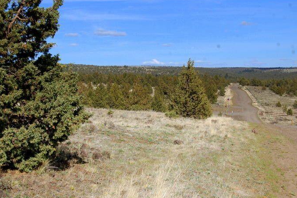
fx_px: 656
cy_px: 107
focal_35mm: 80
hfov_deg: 25.5
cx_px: 135
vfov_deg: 17.1
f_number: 10
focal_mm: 45
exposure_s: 1/320
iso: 200
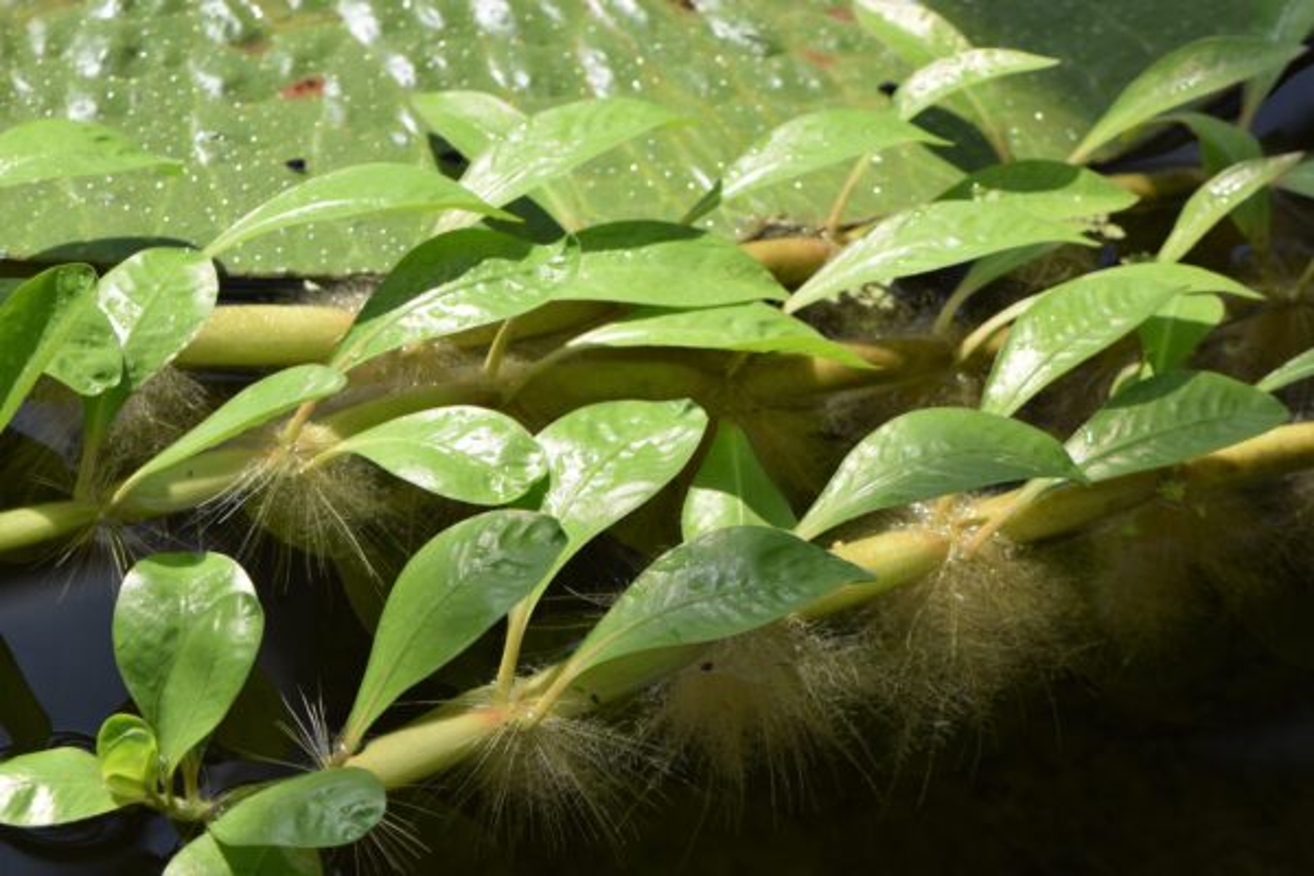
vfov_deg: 10.8
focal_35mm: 128
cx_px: 657
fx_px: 4653
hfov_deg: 16.1
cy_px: 438
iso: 200
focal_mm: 85
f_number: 8
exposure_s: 1/400
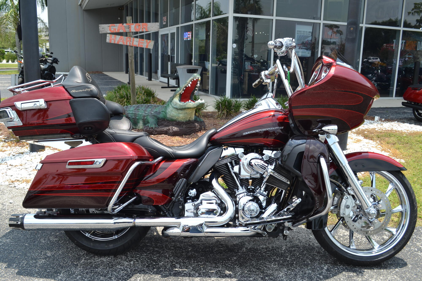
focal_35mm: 30
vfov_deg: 43.6
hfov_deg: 61.9
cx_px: 211
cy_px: 140
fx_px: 352
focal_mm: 20
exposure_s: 1/200
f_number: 7.1
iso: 100
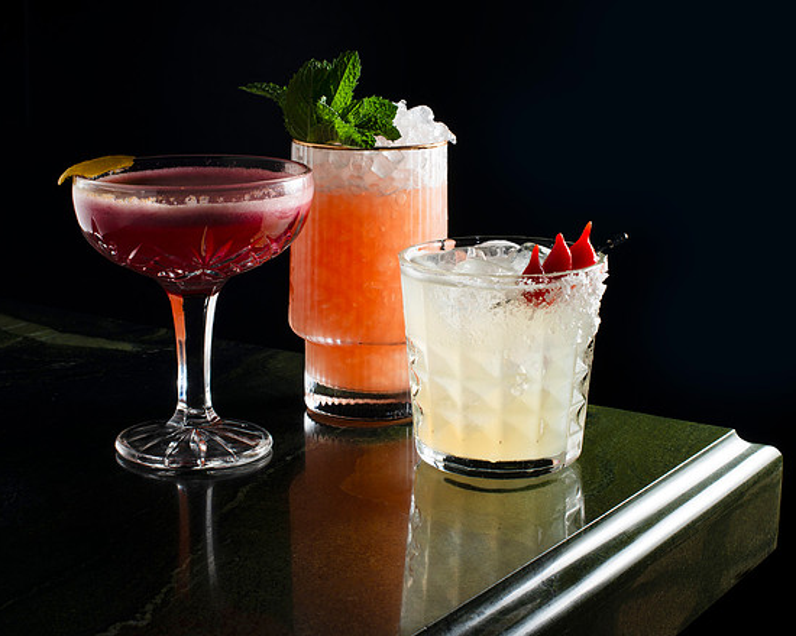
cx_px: 404
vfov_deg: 23.8
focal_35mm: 64
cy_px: 287
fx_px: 1508
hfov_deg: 29.6
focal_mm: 50
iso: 200
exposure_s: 1/200
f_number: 14
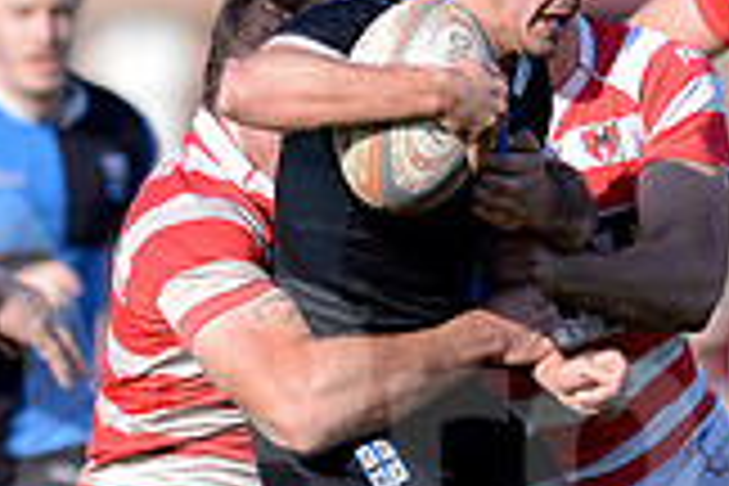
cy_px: 412
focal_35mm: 1505
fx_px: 30474
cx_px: 536
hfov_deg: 1.4
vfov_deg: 0.9
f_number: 4
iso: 560
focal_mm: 420
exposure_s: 1/2500
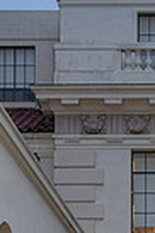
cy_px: 401
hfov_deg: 8.7
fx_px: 1004
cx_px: 198
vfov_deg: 12.3
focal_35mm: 155
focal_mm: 28
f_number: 4
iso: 400
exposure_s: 1/200
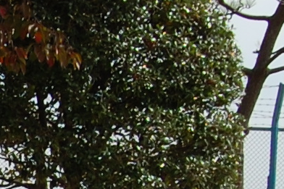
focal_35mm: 207
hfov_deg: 9.2
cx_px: -309
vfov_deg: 6.4
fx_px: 1632
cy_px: 389
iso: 200
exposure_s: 1/320
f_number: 9
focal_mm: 18
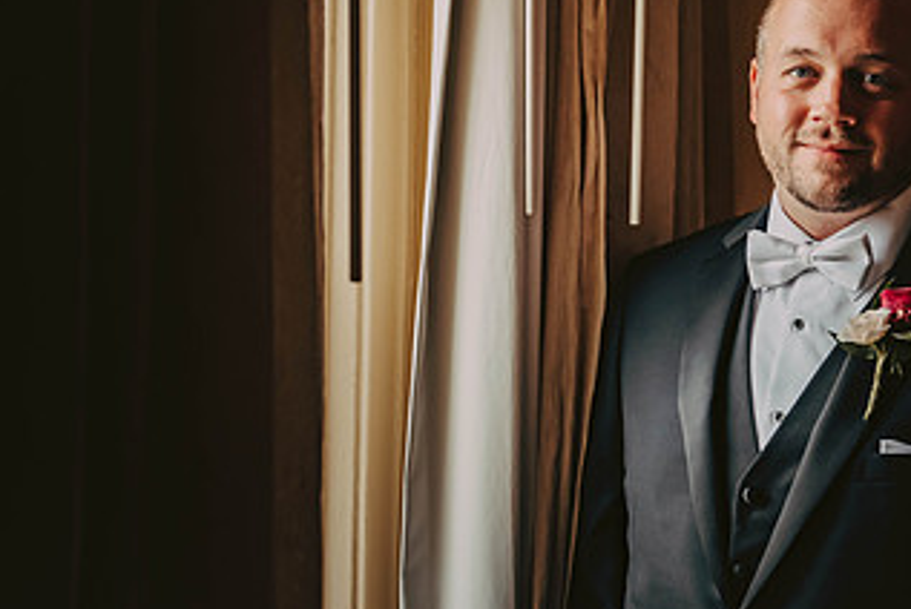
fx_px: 2406
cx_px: 443
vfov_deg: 14.4
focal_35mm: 95
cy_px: 217
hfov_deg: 21.4
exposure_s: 1/250
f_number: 3.5
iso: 640
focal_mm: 52
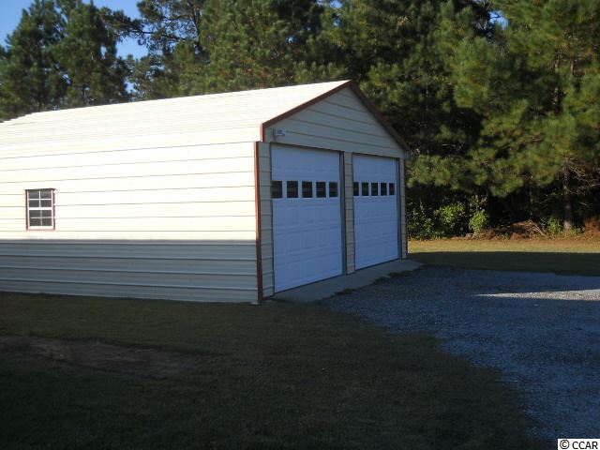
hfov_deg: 45.8
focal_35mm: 41
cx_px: 300
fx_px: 711
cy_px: 225
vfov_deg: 35.1
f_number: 5.5
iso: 80
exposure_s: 1/200
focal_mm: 6.72
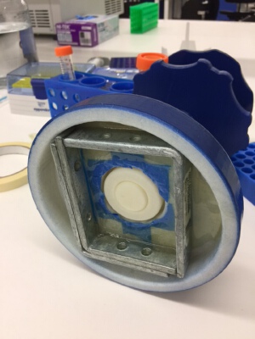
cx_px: 128
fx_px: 285
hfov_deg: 48.2
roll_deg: +1.3
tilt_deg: -33.7
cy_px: 170
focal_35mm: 29
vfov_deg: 61.7
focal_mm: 4.15
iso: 40
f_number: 2.2
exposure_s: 1/33
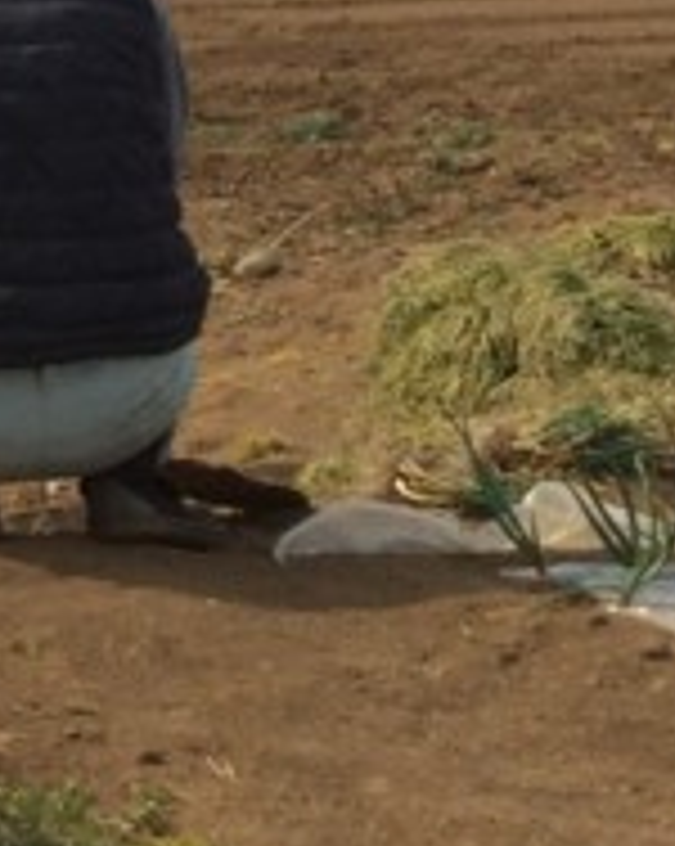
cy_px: 176
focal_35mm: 133
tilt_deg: -6.7
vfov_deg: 14.4
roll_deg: +2.0
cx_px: -572
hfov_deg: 10.8
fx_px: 3327
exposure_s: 1/1845
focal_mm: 3.3
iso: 32
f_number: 2.4
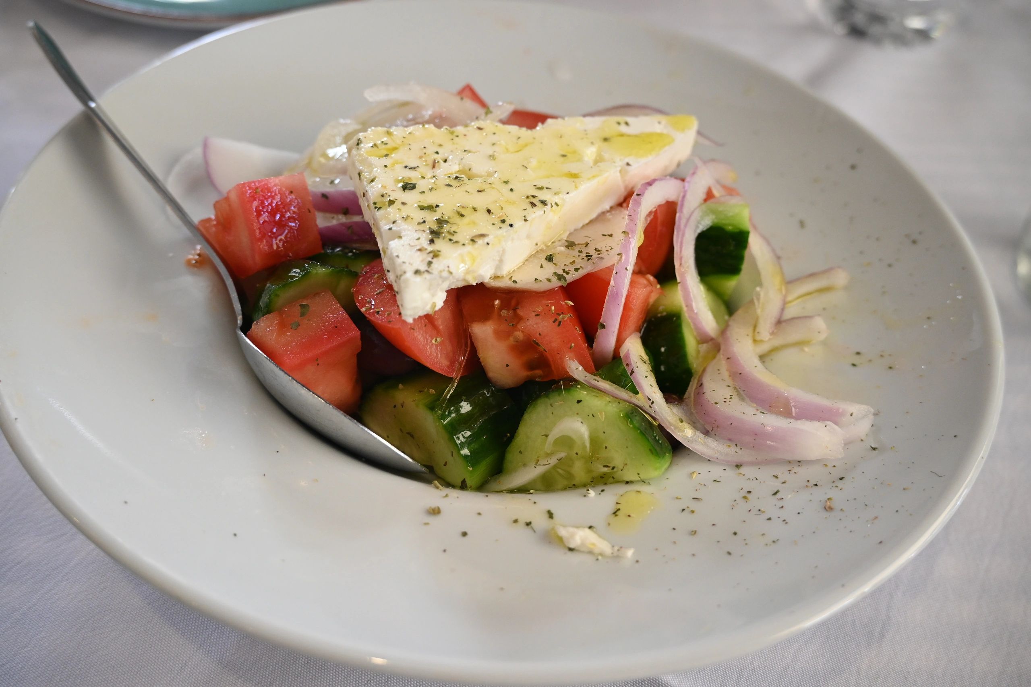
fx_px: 1010
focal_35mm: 35
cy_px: 344
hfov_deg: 54.1
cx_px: 516
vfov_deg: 37.6
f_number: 4
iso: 800
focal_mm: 23.5
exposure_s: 1/100
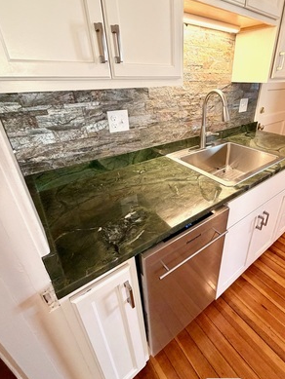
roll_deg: +0.0
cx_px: 179
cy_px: 173
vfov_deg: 87.5
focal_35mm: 18
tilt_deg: -26.2
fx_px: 197
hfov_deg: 70.4
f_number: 2.2
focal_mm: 2.22
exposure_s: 1/60
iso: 320
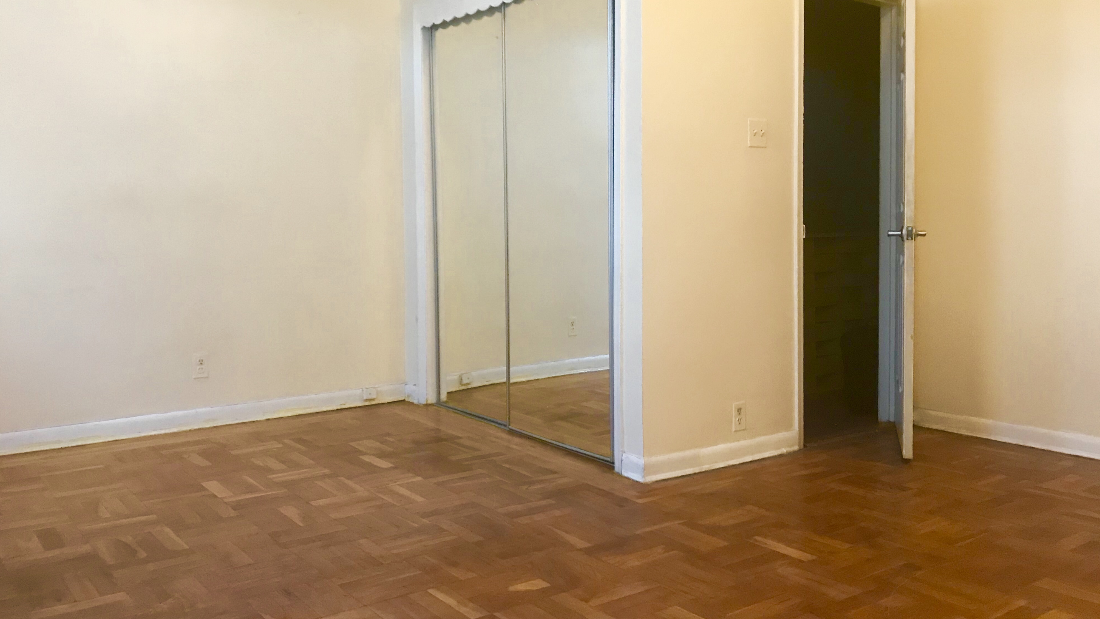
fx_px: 904
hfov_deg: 62.6
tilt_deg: -2.7
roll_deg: -0.1
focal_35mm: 31
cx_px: 543
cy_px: 260
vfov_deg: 37.7
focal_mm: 3.99
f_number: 1.8
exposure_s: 1/15
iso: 80
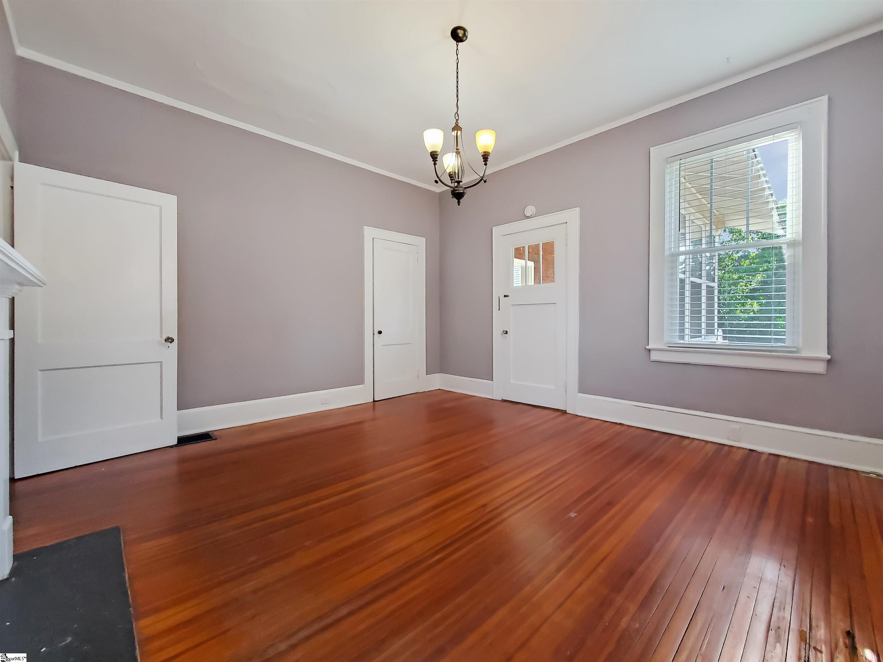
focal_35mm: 13
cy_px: 331
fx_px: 332
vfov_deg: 89.9
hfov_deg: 106.2
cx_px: 442
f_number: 2.2
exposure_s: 1/60
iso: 200
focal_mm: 1.8
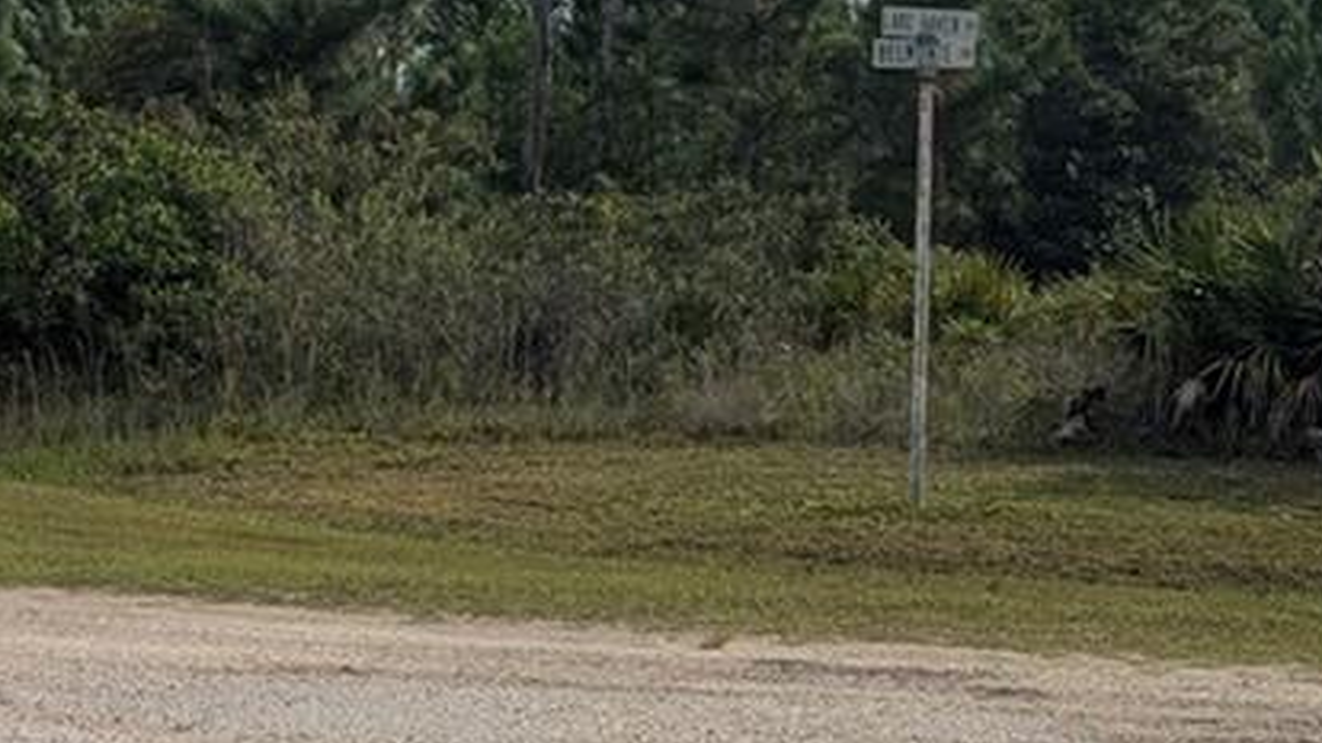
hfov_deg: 18.4
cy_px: 115
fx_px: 3539
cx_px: -739
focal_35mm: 101
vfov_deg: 11.9
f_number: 1.68
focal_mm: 6.9
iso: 22
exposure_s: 1/1825
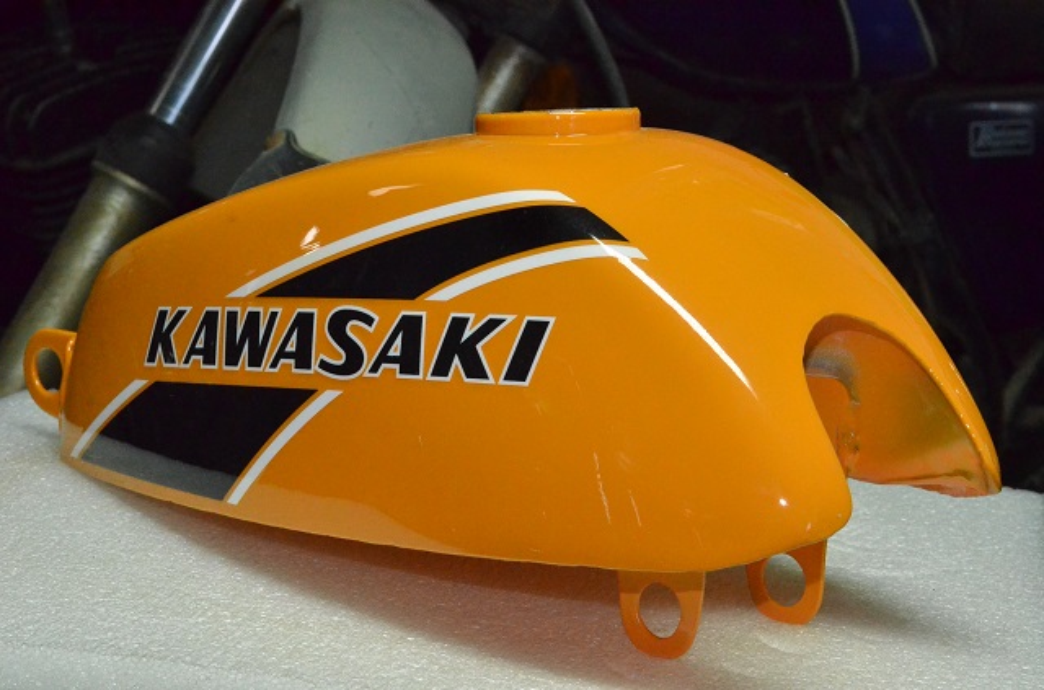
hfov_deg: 27.1
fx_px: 2169
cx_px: 522
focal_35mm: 75
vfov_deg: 18.1
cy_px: 345
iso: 6400
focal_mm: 50
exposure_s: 1/250
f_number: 11
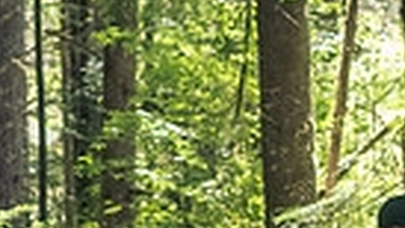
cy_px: 304
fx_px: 3951
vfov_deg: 3.3
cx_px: 618
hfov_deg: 5.8
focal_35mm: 368
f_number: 2.8
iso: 1600
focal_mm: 40
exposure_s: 1/1000
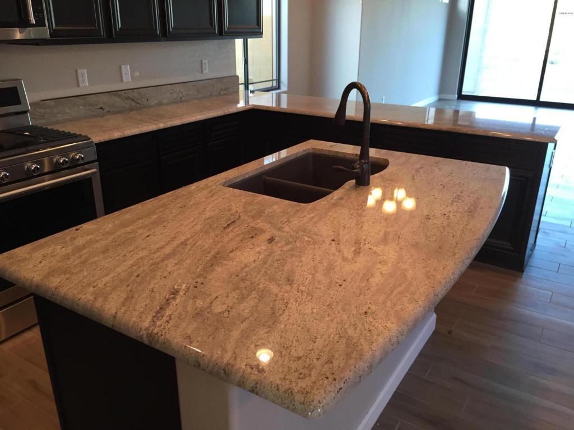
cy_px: 215
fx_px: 481
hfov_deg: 61.7
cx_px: 287
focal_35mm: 29
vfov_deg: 48.2
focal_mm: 4.15
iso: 80
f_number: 2.2
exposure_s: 1/30
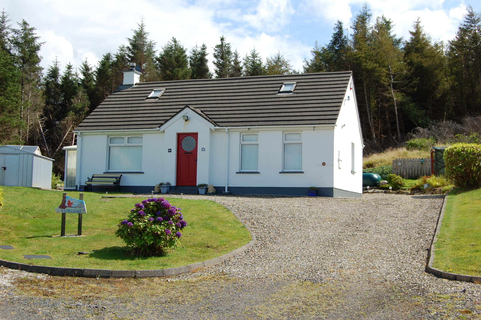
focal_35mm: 46
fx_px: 621
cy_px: 160
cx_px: 240
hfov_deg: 42.4
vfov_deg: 28.9
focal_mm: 31
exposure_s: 1/320
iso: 200
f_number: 9
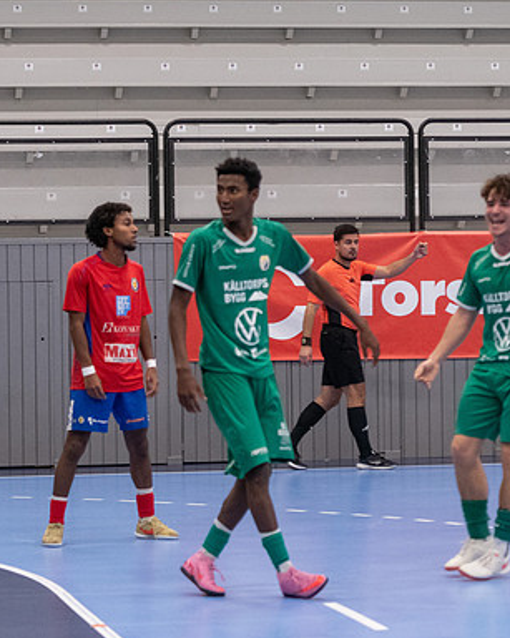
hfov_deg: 10.4
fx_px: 2812
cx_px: 331
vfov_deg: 12.9
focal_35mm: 149
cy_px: 320
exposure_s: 1/640
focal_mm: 70
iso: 4500
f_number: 3.2
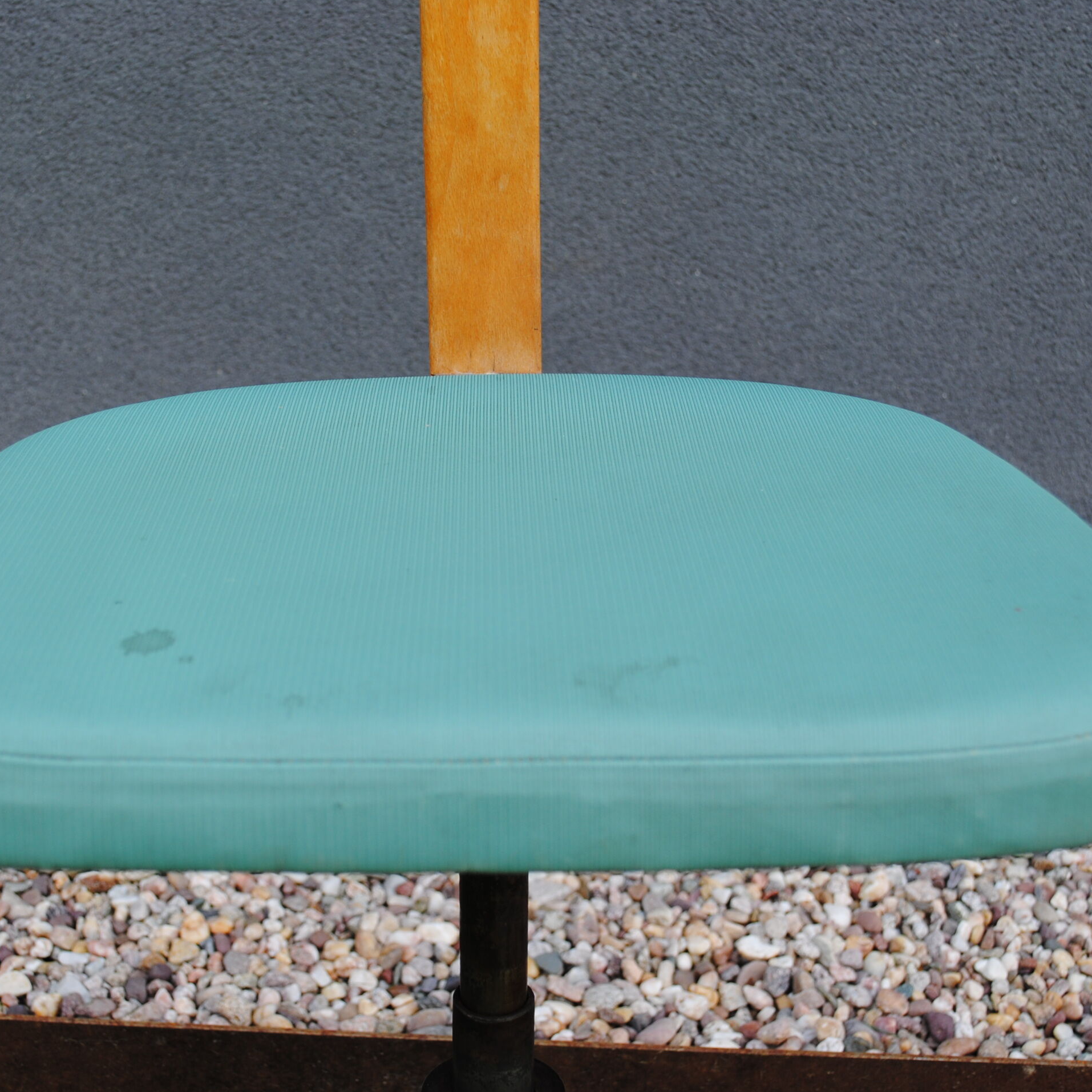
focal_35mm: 58
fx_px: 2070
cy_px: 551
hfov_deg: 29.5
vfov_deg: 29.6
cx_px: 494
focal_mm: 30
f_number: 5.6
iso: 110
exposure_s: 1/125
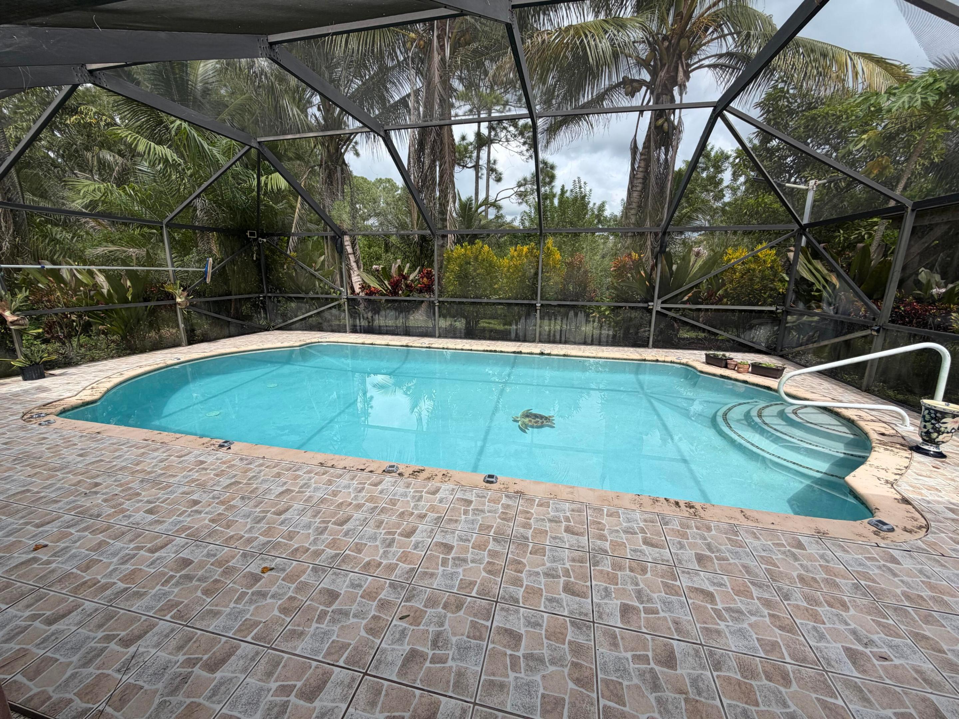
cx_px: 480
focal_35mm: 14
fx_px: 388
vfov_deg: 85.7
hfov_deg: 102.1
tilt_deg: -13.3
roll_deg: +0.0
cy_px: 360
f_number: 2.2
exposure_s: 1/770
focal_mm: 2.22
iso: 40
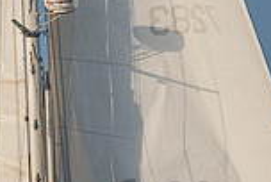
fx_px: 8116
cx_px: -262
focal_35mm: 1076
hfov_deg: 1.9
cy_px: 248
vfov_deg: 1.3
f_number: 6.3
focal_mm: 200
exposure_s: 1/1250
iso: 400
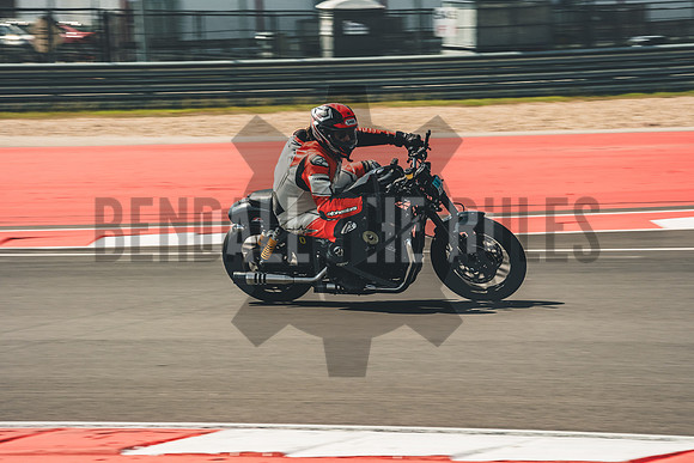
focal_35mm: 192
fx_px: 3702
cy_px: 232
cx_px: 347
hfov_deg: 10.7
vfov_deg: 7.2
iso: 320
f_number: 8
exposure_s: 1/400
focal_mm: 128.3
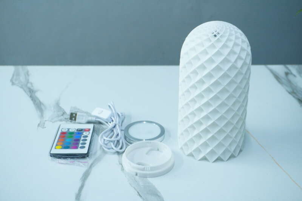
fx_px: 478
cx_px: 151
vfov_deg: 23.8
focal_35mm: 57
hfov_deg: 35.1
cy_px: 100
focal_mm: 38
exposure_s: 1/60
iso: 1600
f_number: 5.6
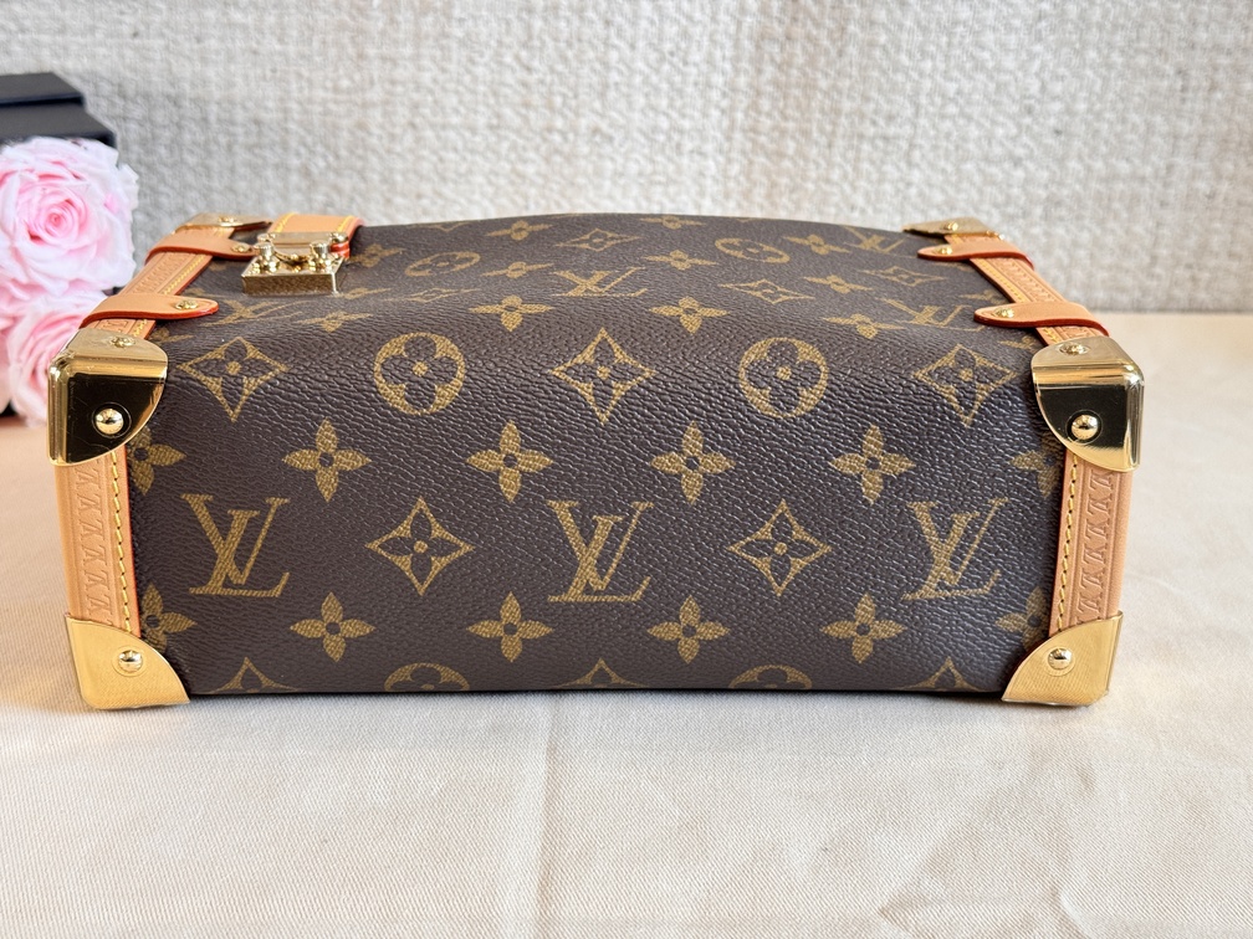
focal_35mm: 48
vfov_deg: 30.3
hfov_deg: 39.7
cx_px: 626
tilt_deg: -19.8
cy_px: 470
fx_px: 1737
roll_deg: -0.7
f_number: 1.78
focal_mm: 6.76
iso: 100
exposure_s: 1/50
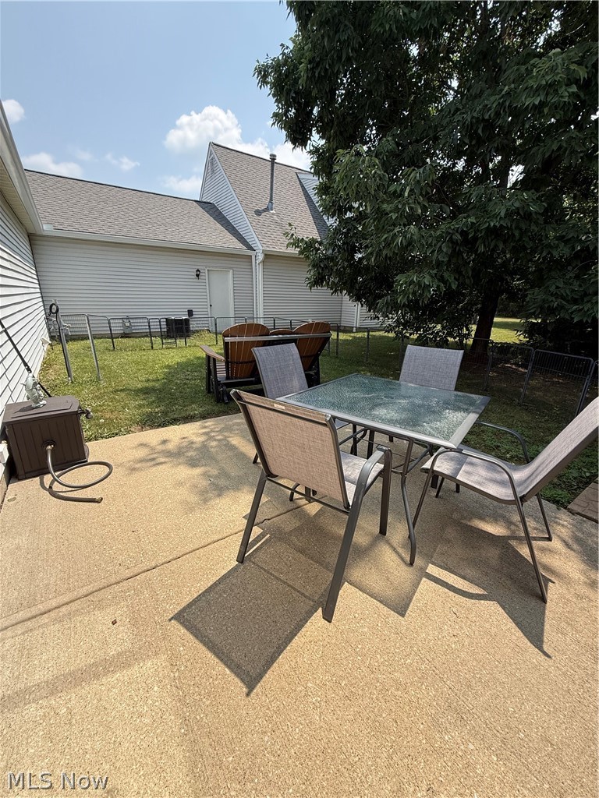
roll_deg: -2.1
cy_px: 399
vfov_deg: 102.1
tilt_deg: -17.0
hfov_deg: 85.7
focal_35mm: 14
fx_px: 323
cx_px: 300
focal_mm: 2.22
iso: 50
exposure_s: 1/830
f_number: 2.2
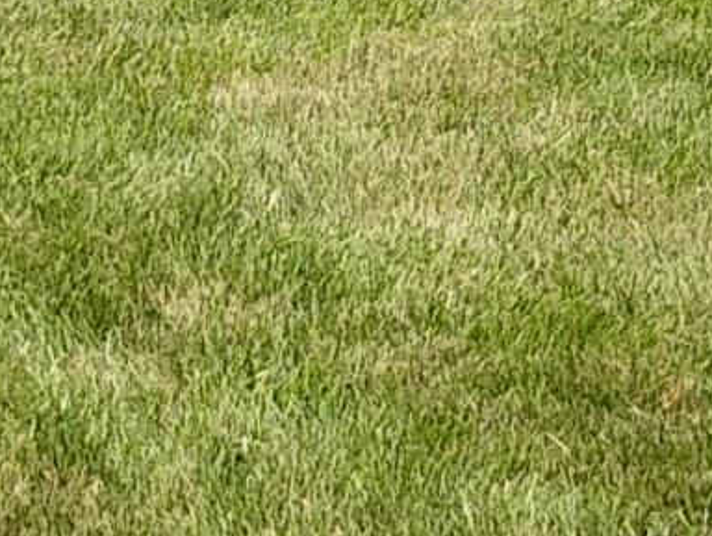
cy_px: -410
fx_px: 4510
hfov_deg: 9.0
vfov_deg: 6.7
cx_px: 432
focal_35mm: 219
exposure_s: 1/1088
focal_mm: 4.26
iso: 100
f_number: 1.8
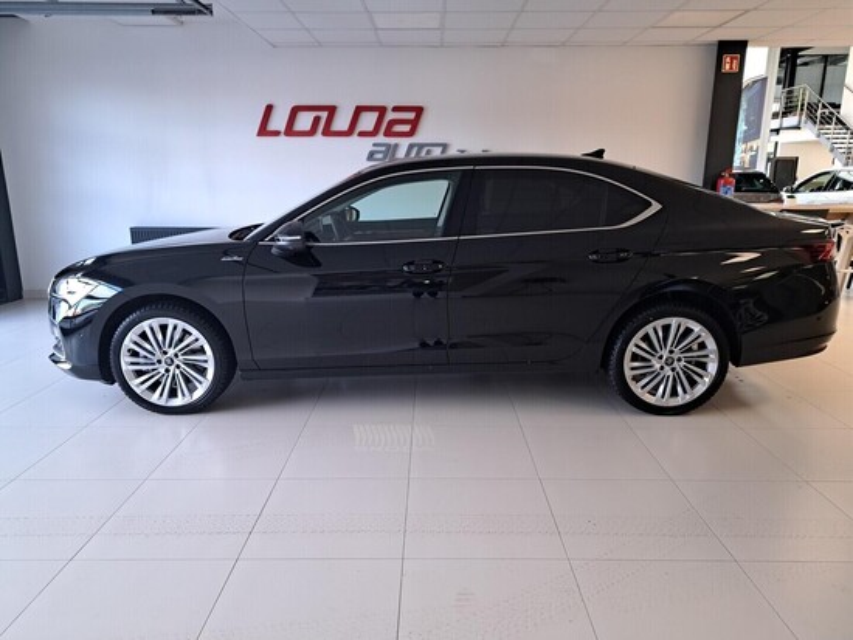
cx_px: 426
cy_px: 320
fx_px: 592
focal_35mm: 24
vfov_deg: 56.9
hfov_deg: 71.6
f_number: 1.8
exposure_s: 1/50
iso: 125
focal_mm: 5.23
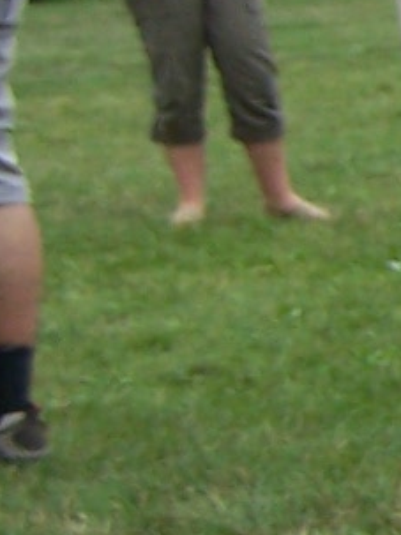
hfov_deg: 5.3
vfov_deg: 7.7
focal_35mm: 257
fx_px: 3972
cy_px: 286
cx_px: 1351
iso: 80
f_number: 2.8
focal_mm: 6.3
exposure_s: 1/750
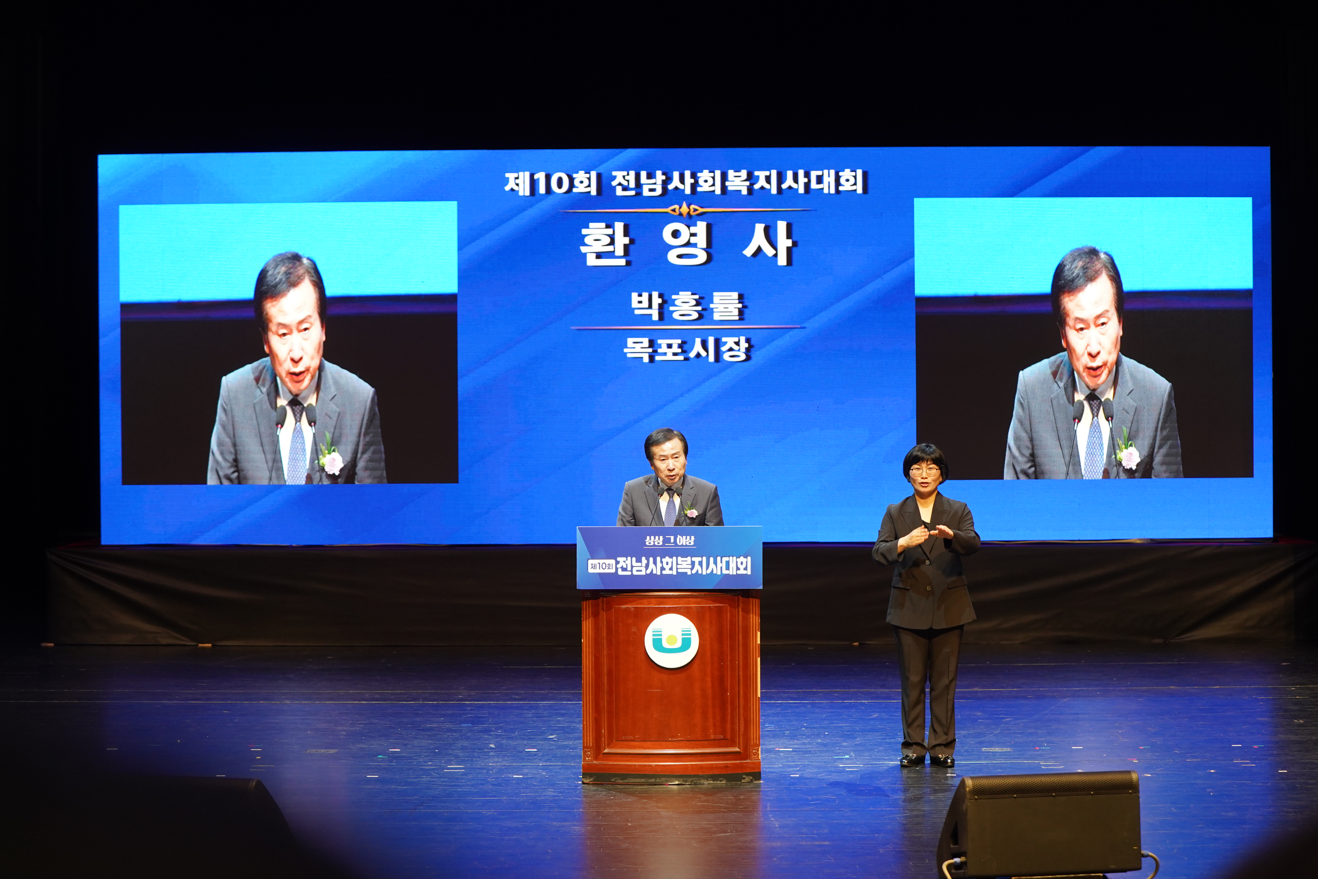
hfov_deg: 28.8
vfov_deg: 19.5
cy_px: 440
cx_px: 659
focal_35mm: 70
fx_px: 2563
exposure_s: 1/160
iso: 1250
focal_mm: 70
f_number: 4
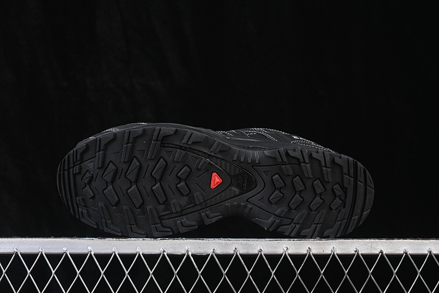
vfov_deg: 18.2
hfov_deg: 27.0
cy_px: 146
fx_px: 915
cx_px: 220
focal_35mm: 75
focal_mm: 50
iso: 160
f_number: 6.3
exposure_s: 1/60
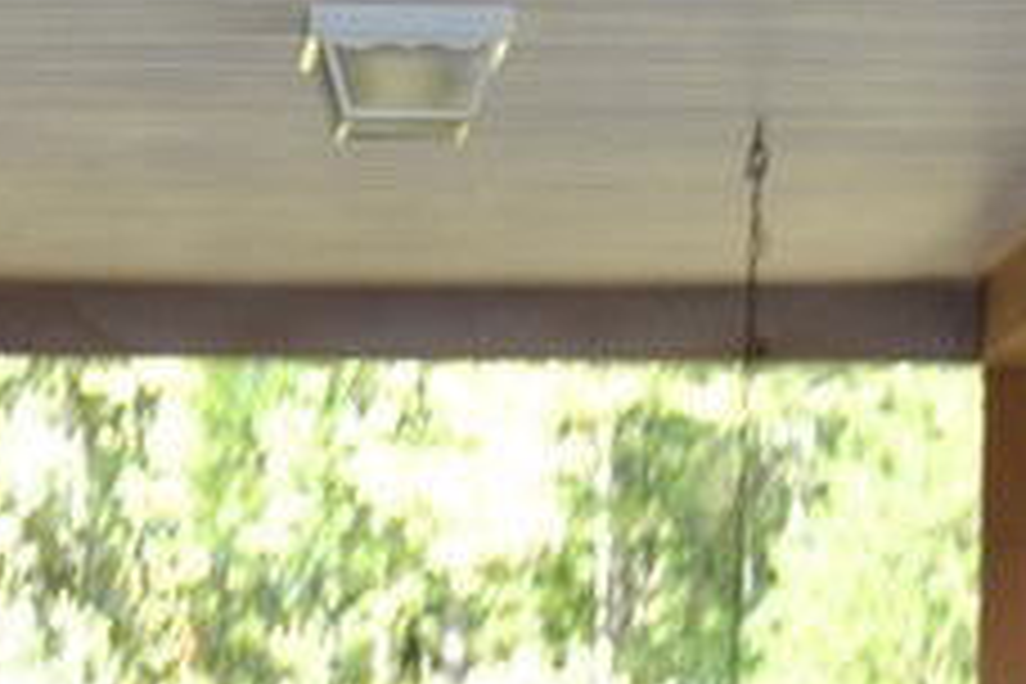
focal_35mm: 214
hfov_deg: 9.6
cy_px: 1462
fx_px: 6099
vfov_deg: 6.2
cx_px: 61
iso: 200
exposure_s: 1/100
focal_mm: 30
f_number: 4.2
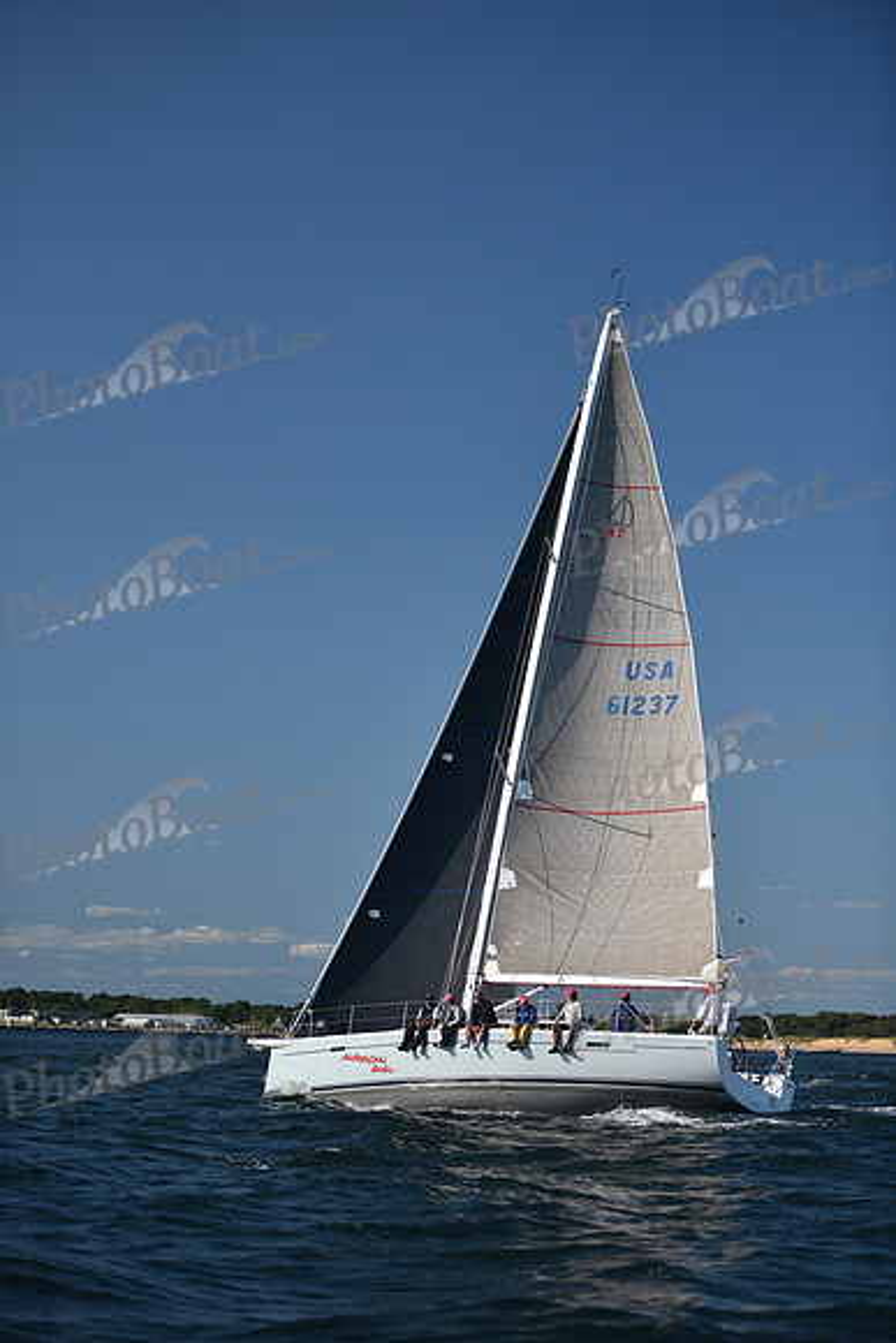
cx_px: 448
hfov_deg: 19.5
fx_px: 2612
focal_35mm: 70
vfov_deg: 28.8
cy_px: 672
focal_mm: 70
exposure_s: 1/3200
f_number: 2.8
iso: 250
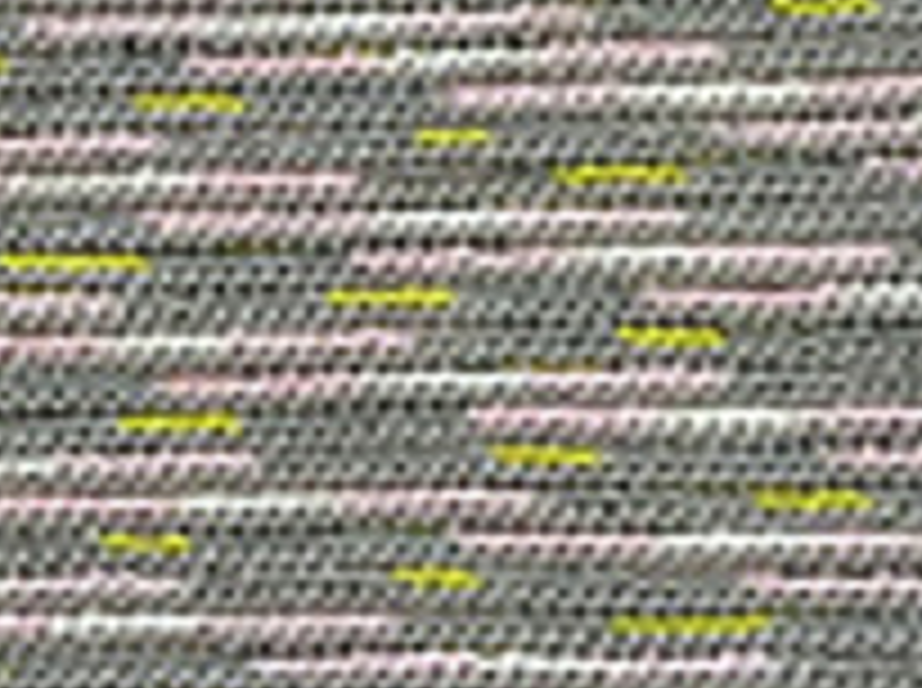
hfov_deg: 19.3
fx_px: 2579
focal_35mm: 97
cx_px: -117
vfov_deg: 15.2
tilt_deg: -78.3
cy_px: 355
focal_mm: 3.3
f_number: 2.4
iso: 250
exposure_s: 1/15
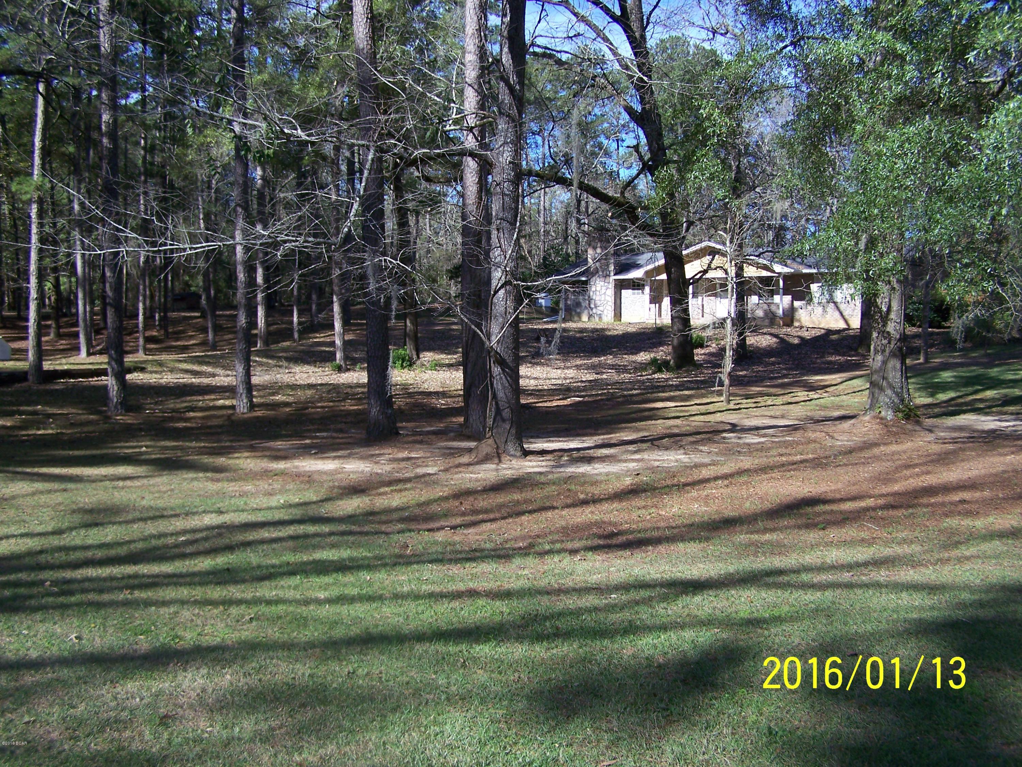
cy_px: 384
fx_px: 1122
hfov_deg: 49.0
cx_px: 511
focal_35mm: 38
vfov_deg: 37.7
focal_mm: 6.3
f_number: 2.8
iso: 64
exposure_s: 1/400
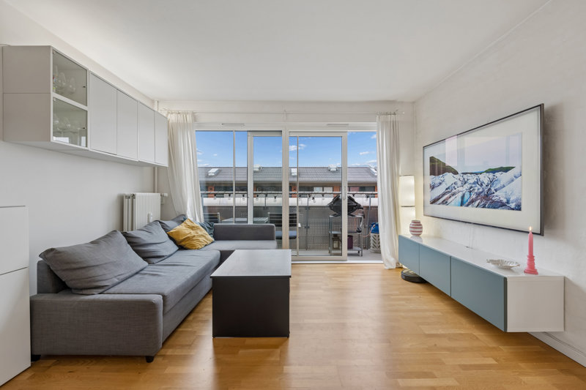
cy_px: 195
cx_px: 293
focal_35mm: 16
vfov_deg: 73.7
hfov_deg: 96.7
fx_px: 260
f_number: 9
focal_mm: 16
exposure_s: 1/25
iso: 160
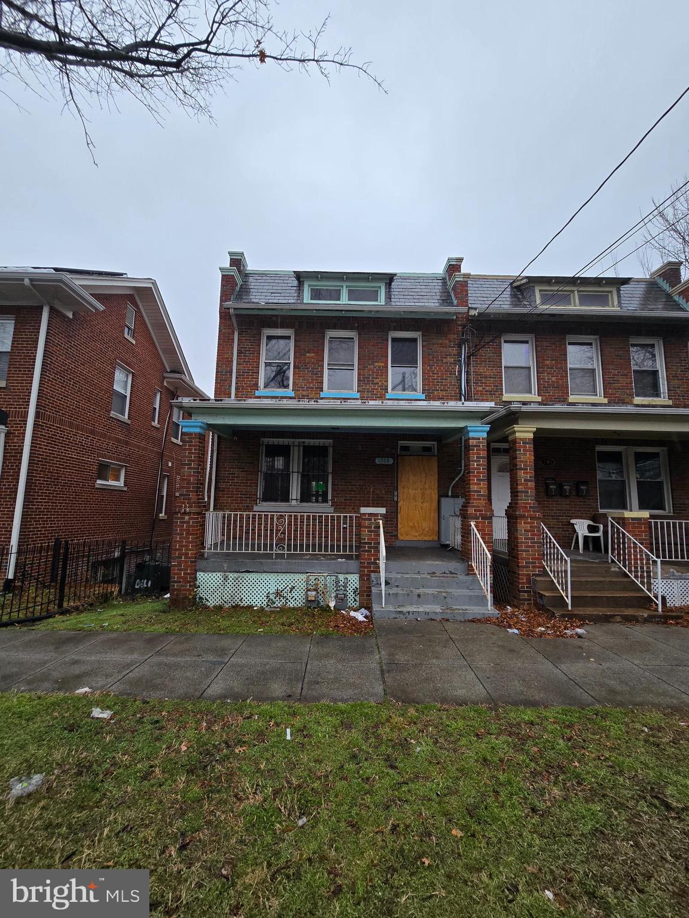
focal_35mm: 13
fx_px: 345
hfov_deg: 89.9
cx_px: 344
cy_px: 459
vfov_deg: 106.2
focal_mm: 2.2
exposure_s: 1/176
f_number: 2.2
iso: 50
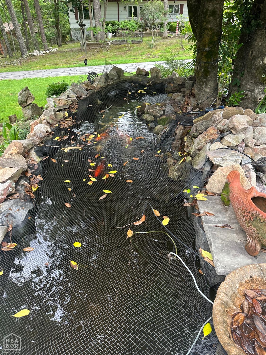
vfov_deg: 71.6
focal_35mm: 24
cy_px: 178
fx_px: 246
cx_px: 133
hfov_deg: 56.8
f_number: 1.78
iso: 125
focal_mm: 6.86
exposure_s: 1/121
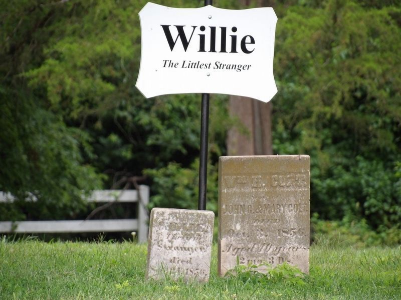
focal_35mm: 604
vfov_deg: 2.5
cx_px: 200
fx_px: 6997
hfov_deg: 3.3
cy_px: 150
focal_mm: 108.3
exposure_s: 1/100
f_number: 4.2
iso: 131
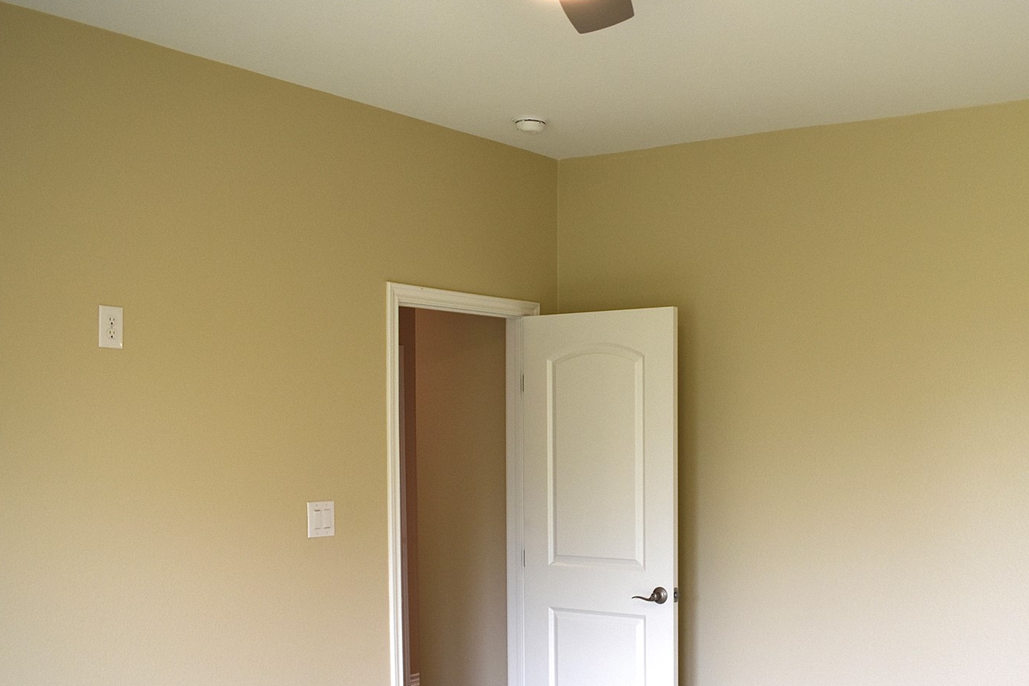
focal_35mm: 43
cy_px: 491
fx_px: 1229
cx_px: 740
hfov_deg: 44.3
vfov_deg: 30.8
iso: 400
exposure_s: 1/80
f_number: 4.5
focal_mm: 18
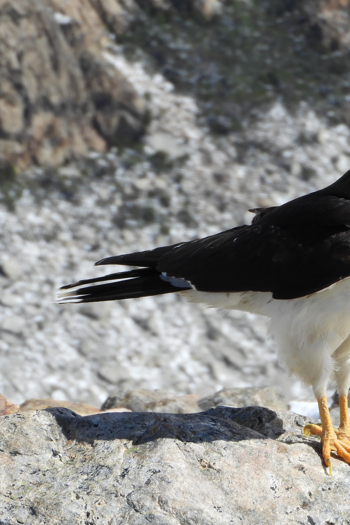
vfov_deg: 5.5
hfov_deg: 3.6
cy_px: 244
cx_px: 321
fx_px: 5512
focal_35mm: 378
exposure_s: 1/800
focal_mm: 39.4
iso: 100
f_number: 5.3
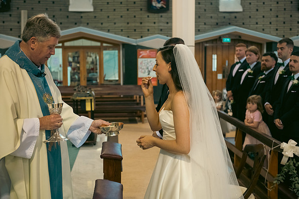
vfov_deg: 26.0
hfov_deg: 38.2
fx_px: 432
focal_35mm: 52
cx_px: 150
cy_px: 100
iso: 1000
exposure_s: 1/160
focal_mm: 52
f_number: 3.5
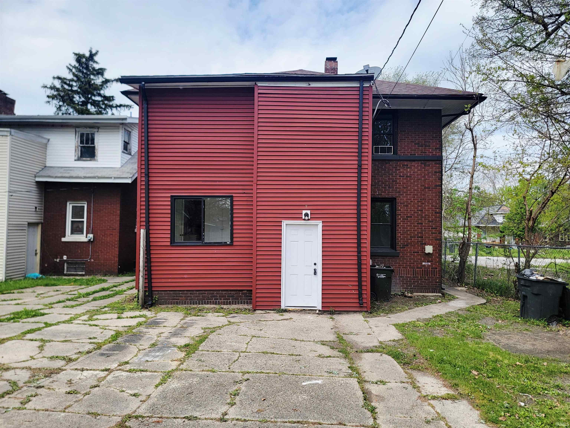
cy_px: 214
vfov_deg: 56.8
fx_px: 395
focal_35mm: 24
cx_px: 285
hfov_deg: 71.6
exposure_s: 1/769
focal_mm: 6.7
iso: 16
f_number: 1.8
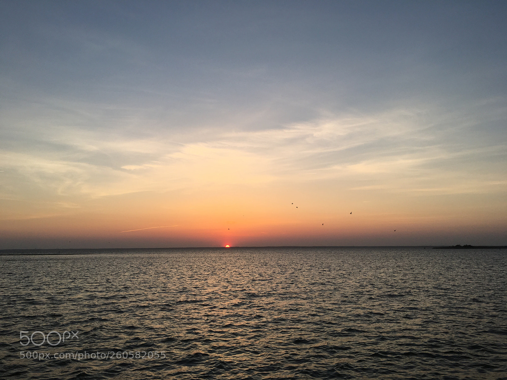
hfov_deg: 61.7
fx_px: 425
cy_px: 190
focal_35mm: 29
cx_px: 254
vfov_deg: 48.2
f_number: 2.2
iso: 25
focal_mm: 4.15
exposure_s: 1/384
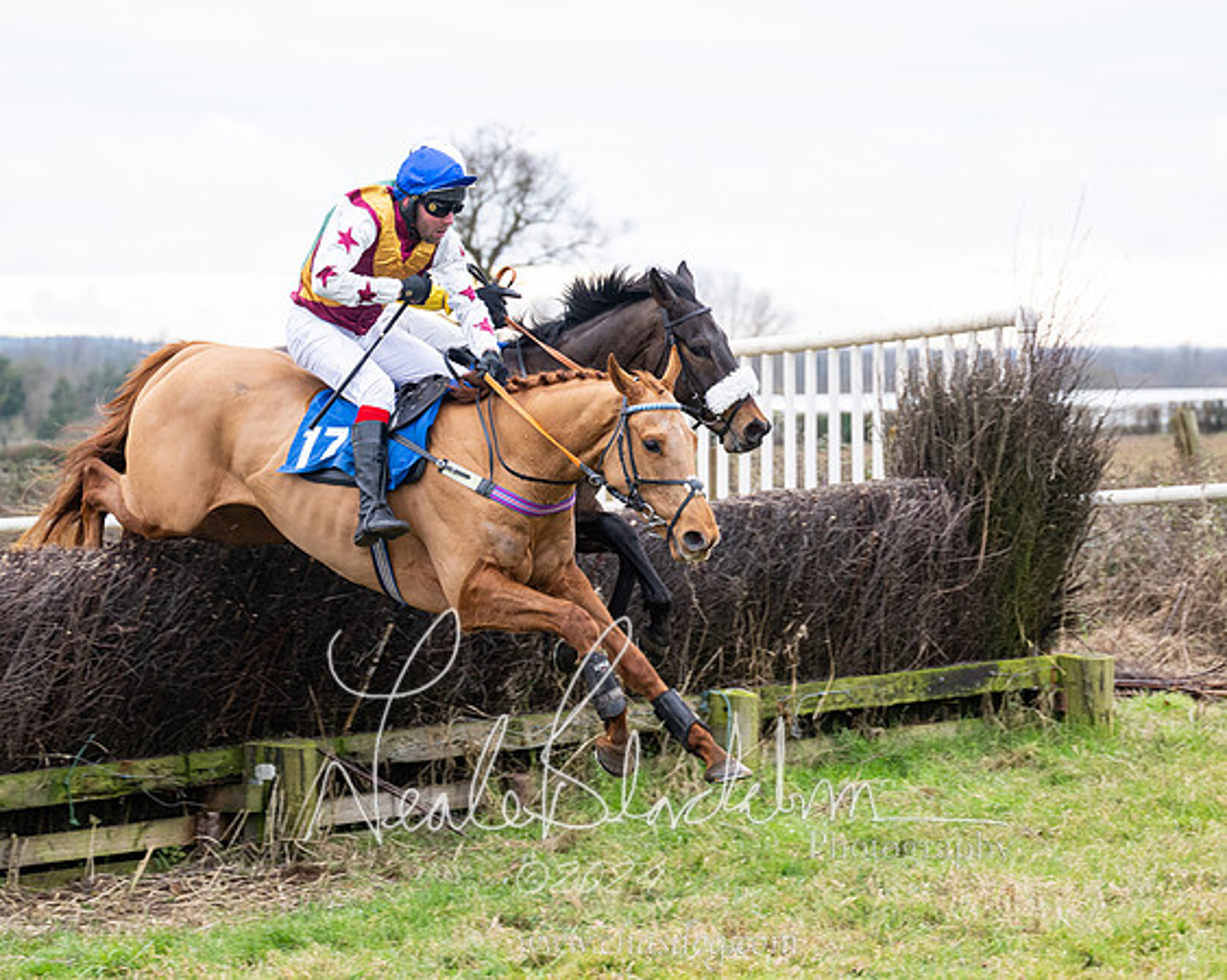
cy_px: 478
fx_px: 4506
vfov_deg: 12.4
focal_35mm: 124
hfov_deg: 15.5
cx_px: 556
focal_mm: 70
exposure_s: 1/1000
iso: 640
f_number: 2.8
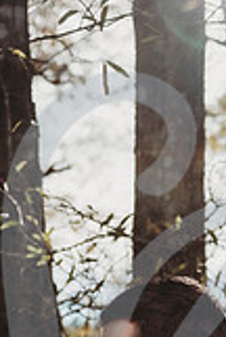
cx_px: 71
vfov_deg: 18.1
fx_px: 994
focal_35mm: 106
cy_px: 425
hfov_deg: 13.0
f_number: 2.8
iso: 100
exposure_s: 1/1250
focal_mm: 38
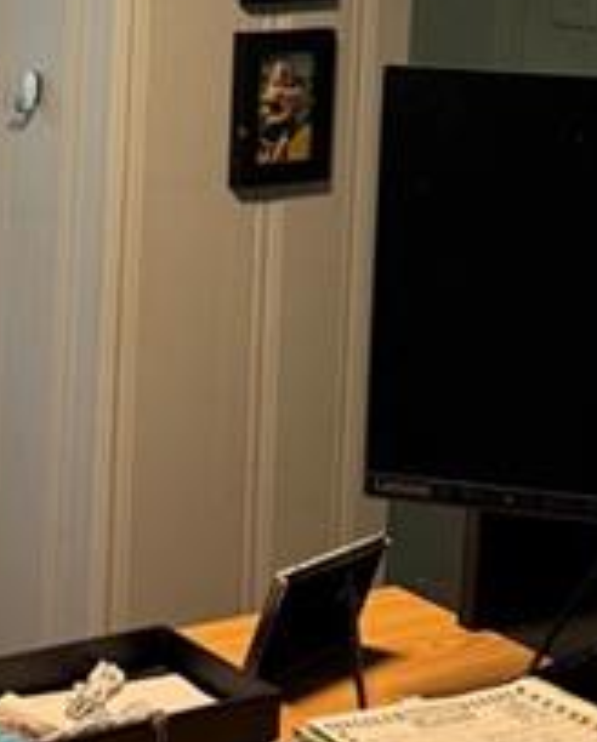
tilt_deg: -7.1
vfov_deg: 21.0
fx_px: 1938
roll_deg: -1.7
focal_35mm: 88
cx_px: -233
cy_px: -4
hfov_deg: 16.3
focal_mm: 6.76
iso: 160
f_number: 1.78
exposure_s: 1/60
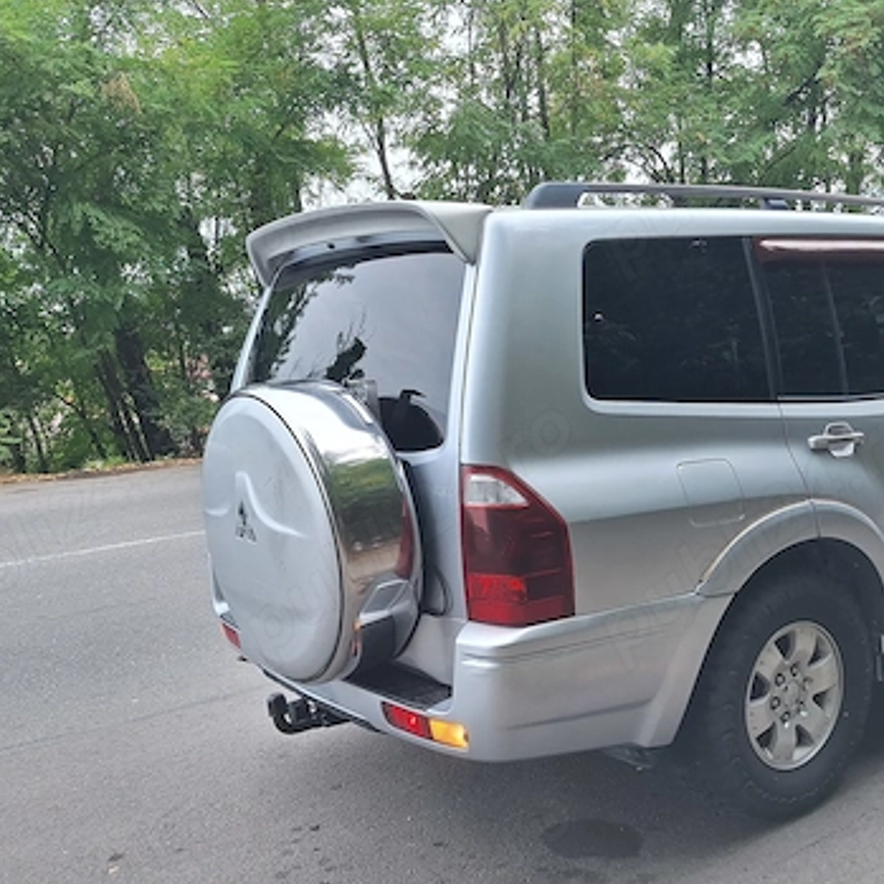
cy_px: 557
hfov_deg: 46.5
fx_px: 1011
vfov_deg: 46.8
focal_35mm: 35
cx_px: 585
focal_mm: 5.54
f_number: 1.8
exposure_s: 1/225
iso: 40
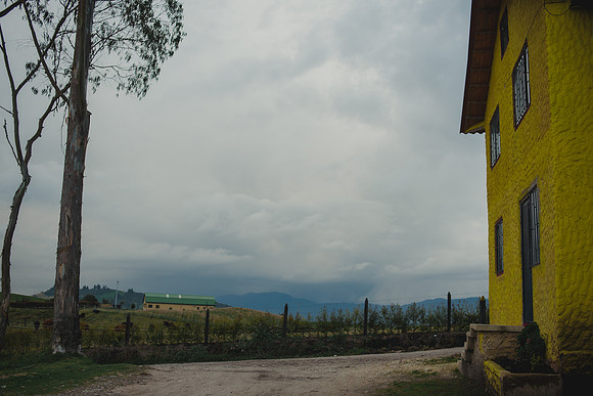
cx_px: 296
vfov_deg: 37.9
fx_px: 577
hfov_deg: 54.4
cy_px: 198
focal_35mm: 35
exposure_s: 1/200
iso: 125
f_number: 3.2
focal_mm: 35
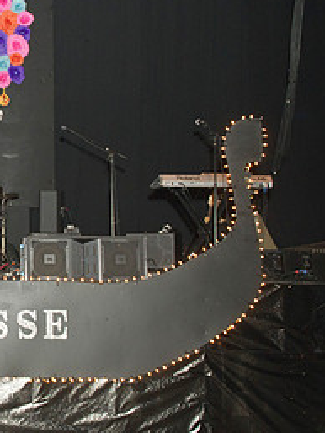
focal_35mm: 52
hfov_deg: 24.9
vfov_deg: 36.8
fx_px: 650
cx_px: -79
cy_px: 192
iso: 1600
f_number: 2.8
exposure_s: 1/100
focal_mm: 24
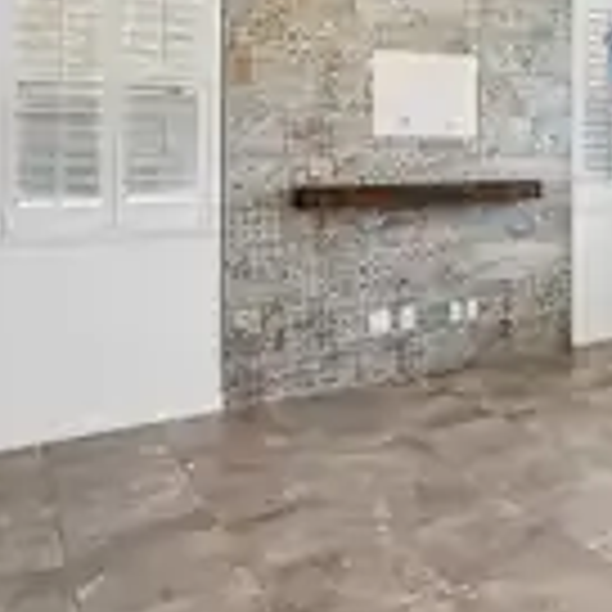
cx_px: 680
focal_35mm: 40
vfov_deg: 40.5
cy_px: 140
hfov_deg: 35.5
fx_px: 800
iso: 250
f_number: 8
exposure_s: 1/30
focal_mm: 16
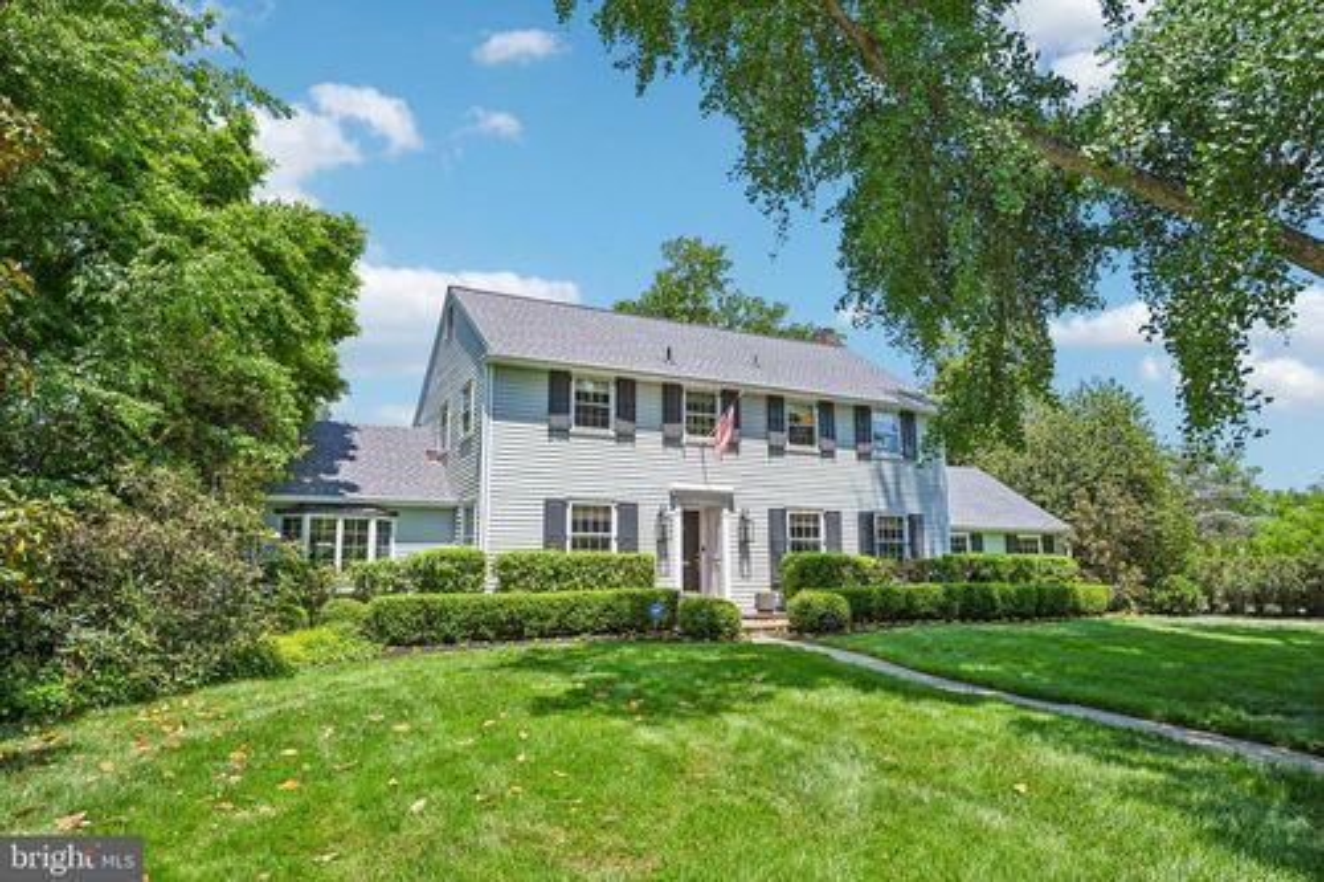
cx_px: 662
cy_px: 441
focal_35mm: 22
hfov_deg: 79.9
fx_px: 790
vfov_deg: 58.3
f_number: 8
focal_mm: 21.5
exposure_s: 1/1000
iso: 800
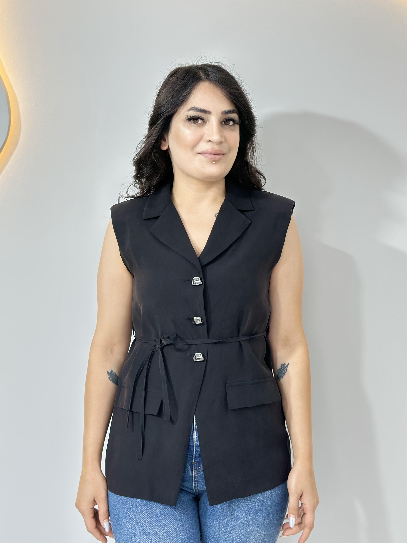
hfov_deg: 28.6
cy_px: 270
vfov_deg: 37.5
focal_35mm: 51
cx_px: 196
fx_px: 800
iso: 64
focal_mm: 6.86
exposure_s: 1/100
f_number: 1.78
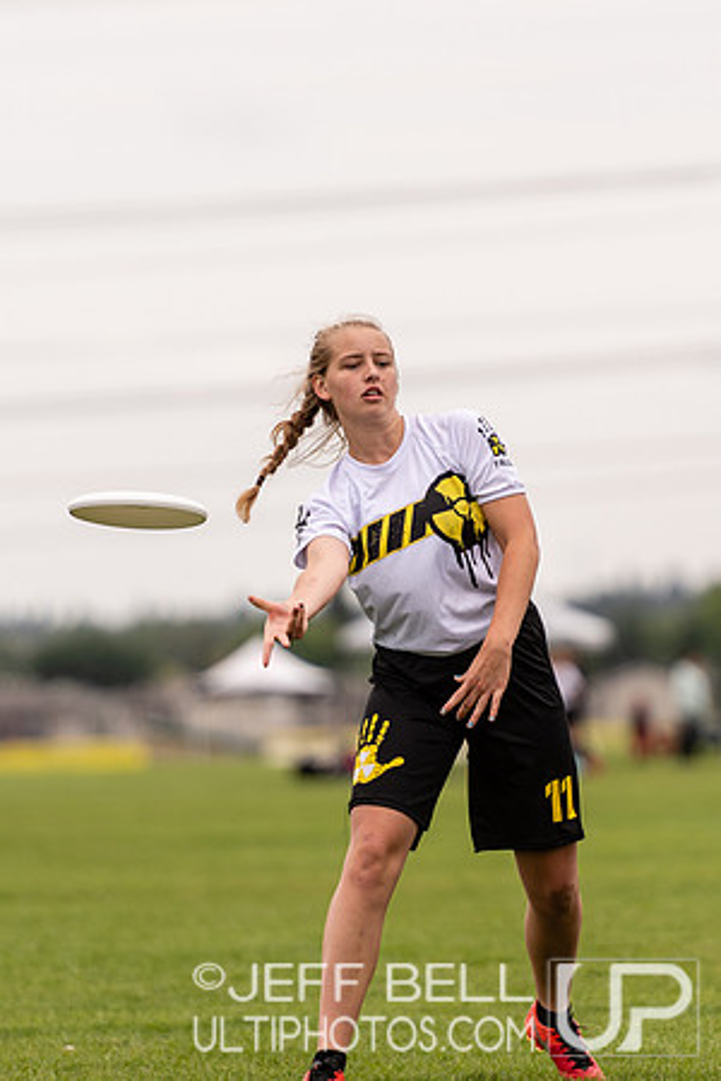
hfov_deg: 3.1
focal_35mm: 450
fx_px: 13518
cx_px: 556
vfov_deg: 4.6
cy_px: 540
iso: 100
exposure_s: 1/1000
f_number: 2.8
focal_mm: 200
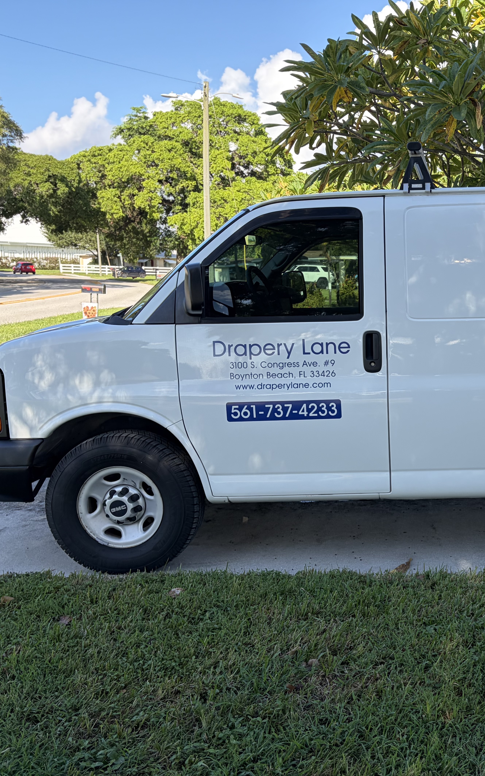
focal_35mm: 37
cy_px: 390
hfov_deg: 31.9
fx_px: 783
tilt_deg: -7.5
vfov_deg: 52.8
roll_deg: -0.4
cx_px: 480
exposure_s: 1/1135
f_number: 1.6
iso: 64
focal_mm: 5.96
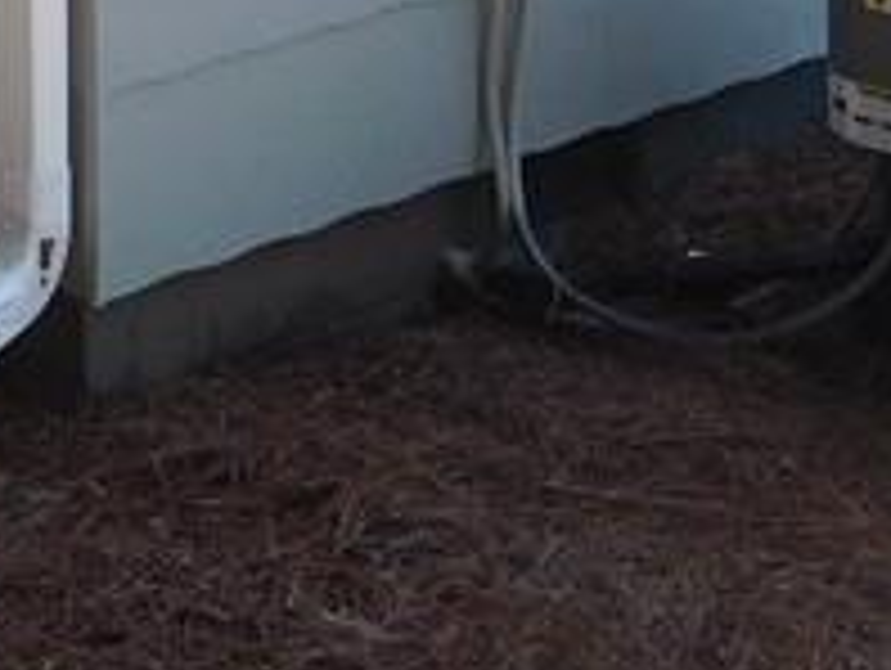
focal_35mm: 129
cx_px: -356
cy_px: -1030
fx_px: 3324
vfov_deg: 9.9
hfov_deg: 14.4
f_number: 3.4
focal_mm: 4.5
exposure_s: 1/400
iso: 125
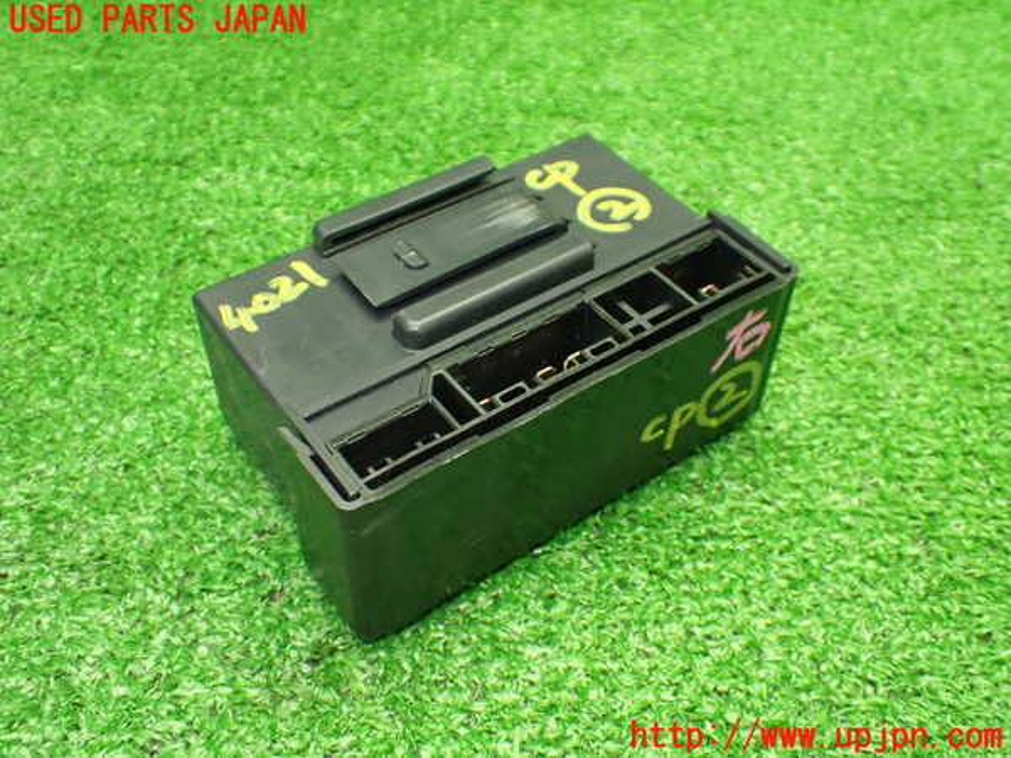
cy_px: 379
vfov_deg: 39.7
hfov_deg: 51.4
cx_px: 506
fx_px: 1051
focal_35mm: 36
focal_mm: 6.37
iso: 800
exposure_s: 1/80
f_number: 2.5
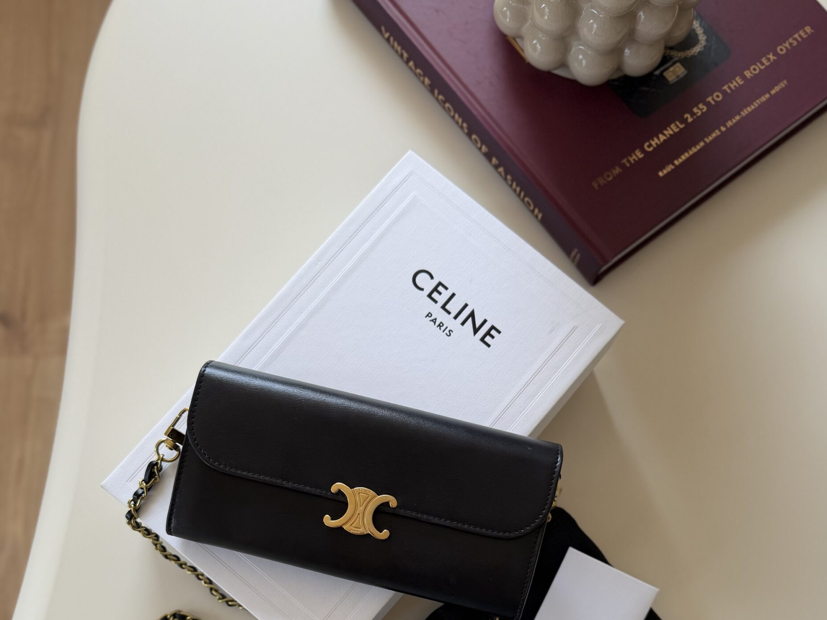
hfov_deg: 55.4
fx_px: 788
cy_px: 541
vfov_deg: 40.2
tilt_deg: -82.0
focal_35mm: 33
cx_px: 424
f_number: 1.78
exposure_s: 1/270
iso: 64
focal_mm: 6.76
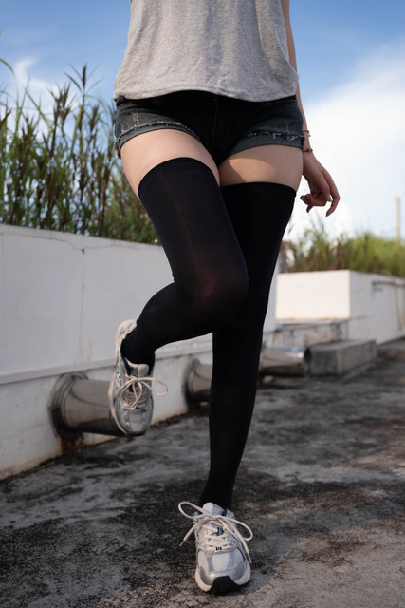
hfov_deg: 37.9
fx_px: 590
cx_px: 202
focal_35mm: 35
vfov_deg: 54.4
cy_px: 304
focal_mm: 35
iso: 50
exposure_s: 1/320
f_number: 4
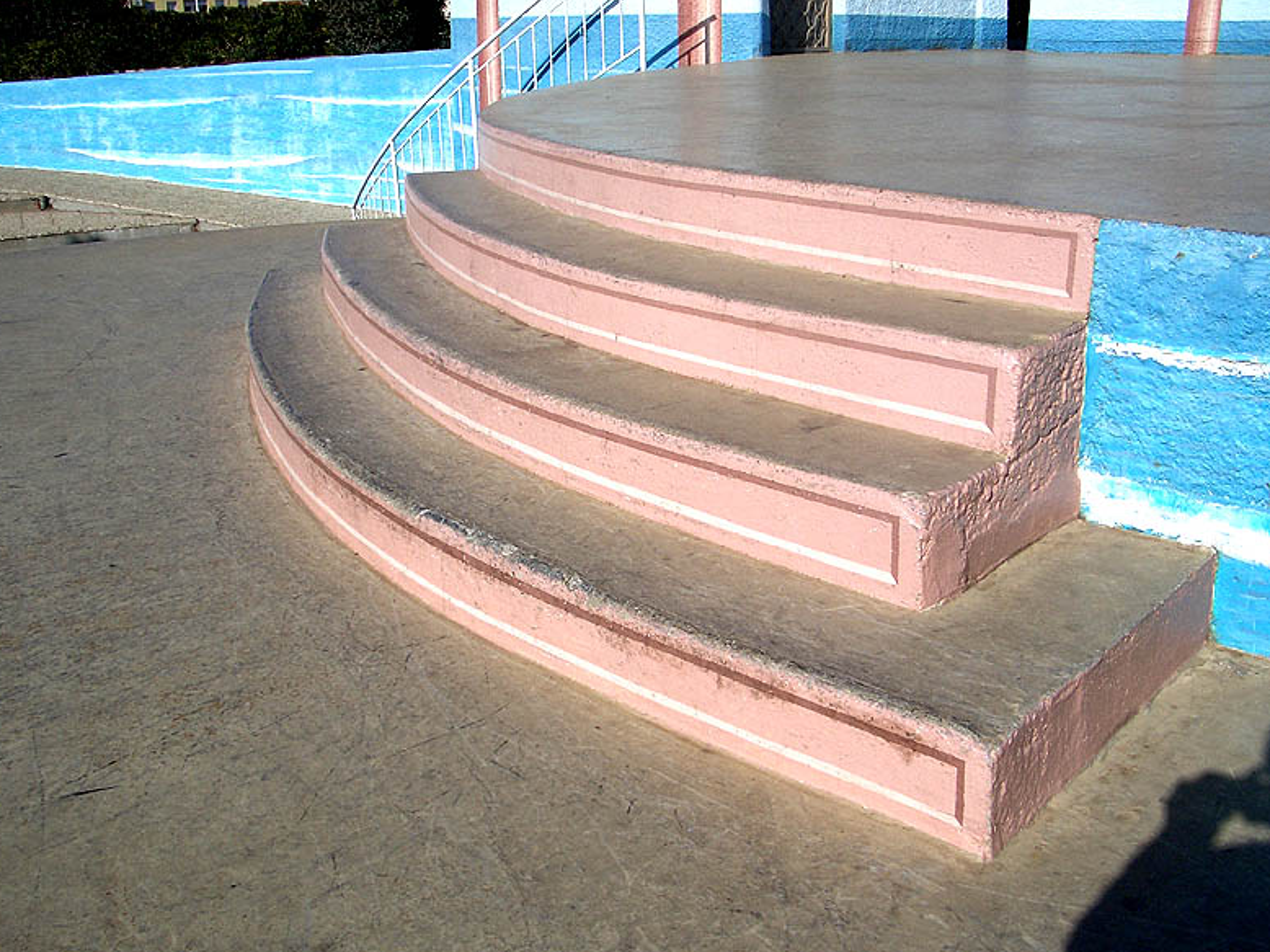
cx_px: 642
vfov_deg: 39.6
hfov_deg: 51.4
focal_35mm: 36
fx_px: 1320
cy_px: 487
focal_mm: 5.8
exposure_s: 1/1600
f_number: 4.3
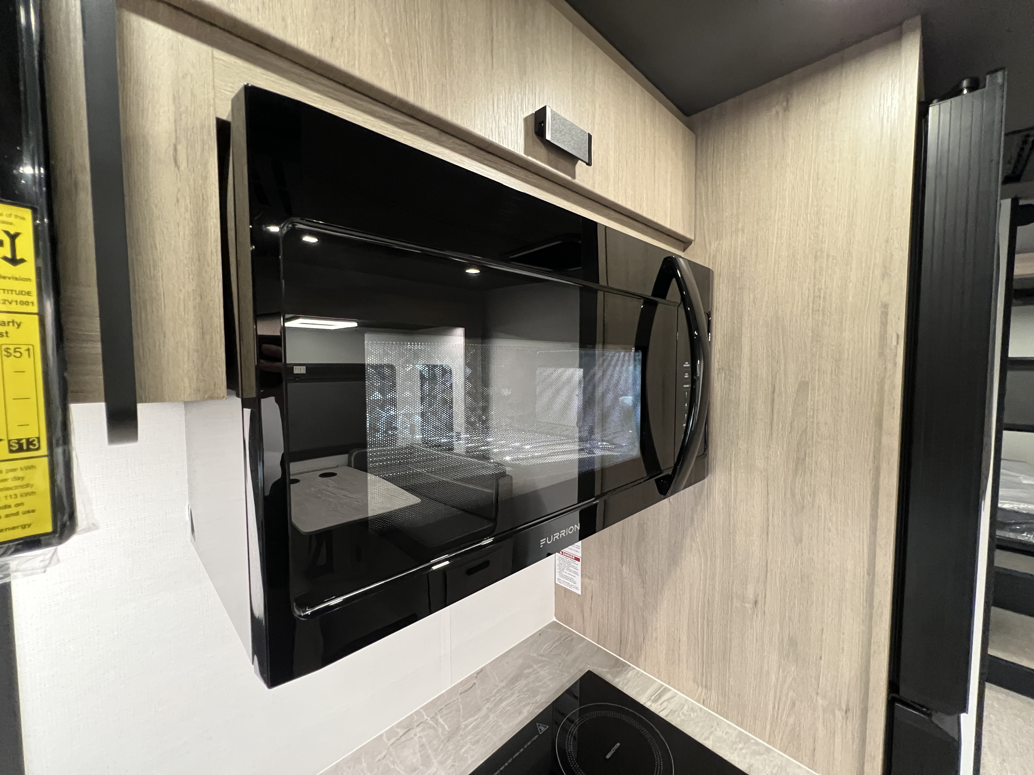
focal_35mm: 13
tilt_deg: -3.6
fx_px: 388
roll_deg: -0.9
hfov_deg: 106.2
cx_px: 517
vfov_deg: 89.9
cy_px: 388
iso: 800
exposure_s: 1/40
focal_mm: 1.57
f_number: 1.8
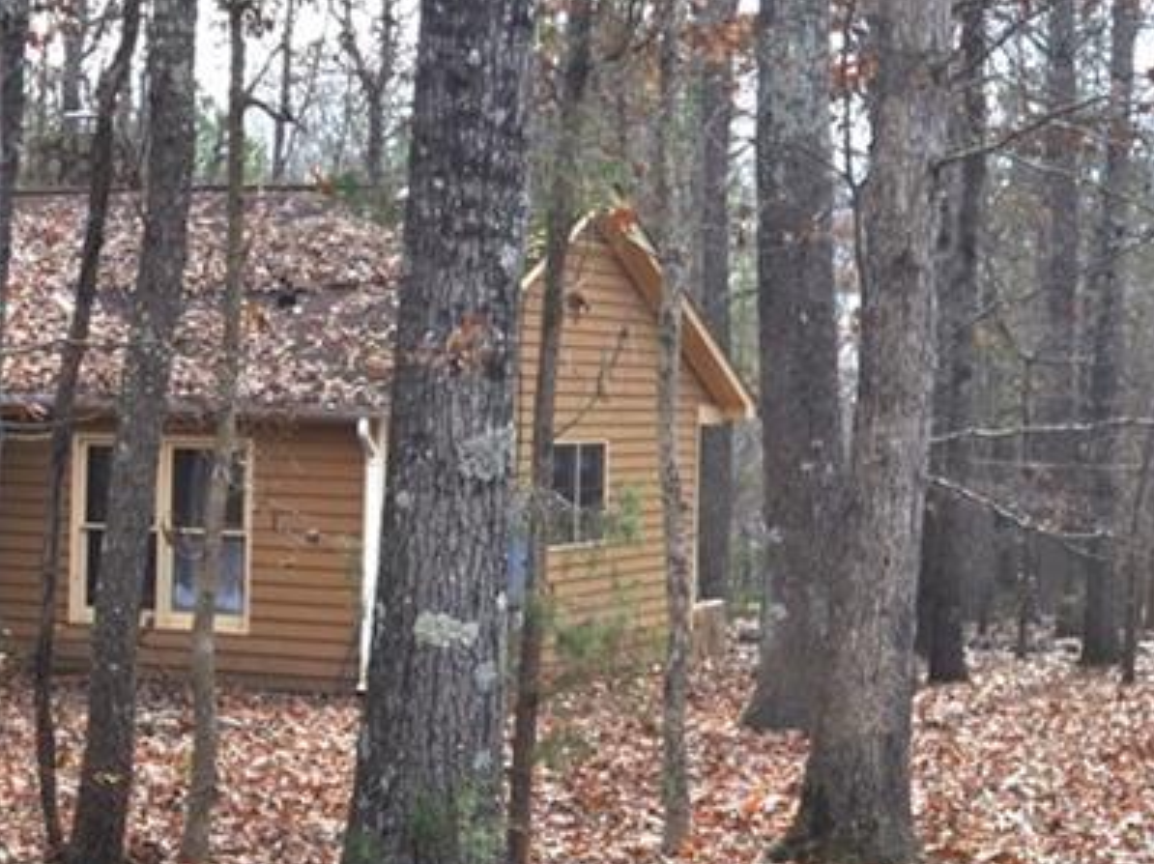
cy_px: 406
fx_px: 2965
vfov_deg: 16.6
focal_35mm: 89
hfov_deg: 21.1
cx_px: -49
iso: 200
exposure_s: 1/200
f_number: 7.1
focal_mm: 24
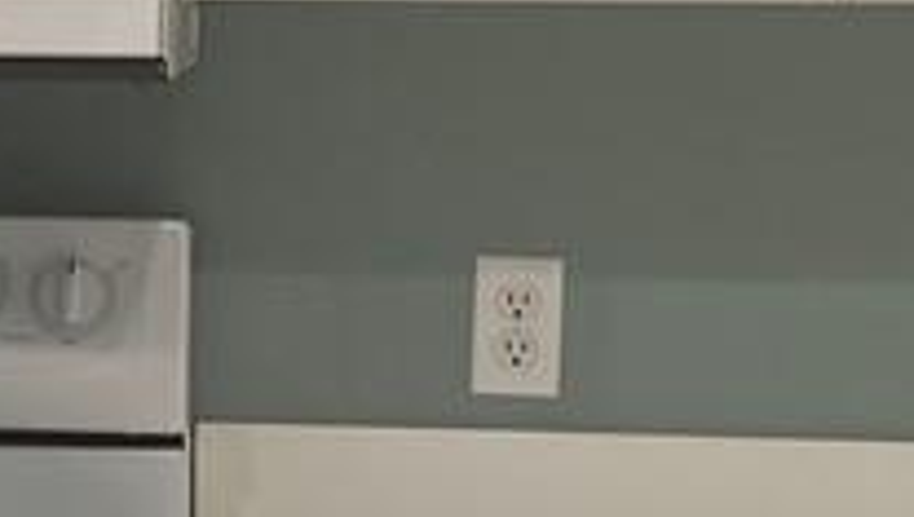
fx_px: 3397
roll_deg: +1.2
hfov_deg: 14.9
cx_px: -124
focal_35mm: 140
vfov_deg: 8.7
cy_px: 239
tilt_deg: -3.9
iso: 100
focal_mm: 5.7
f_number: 1.5
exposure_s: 1/120
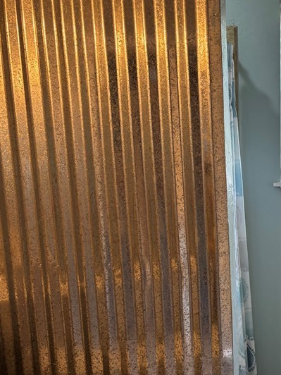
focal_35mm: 50
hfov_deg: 27.9
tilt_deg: -10.8
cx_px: 261
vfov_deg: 37.5
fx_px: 541
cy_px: 267
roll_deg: +0.2
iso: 80
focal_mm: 5.96
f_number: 1.6
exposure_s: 1/60
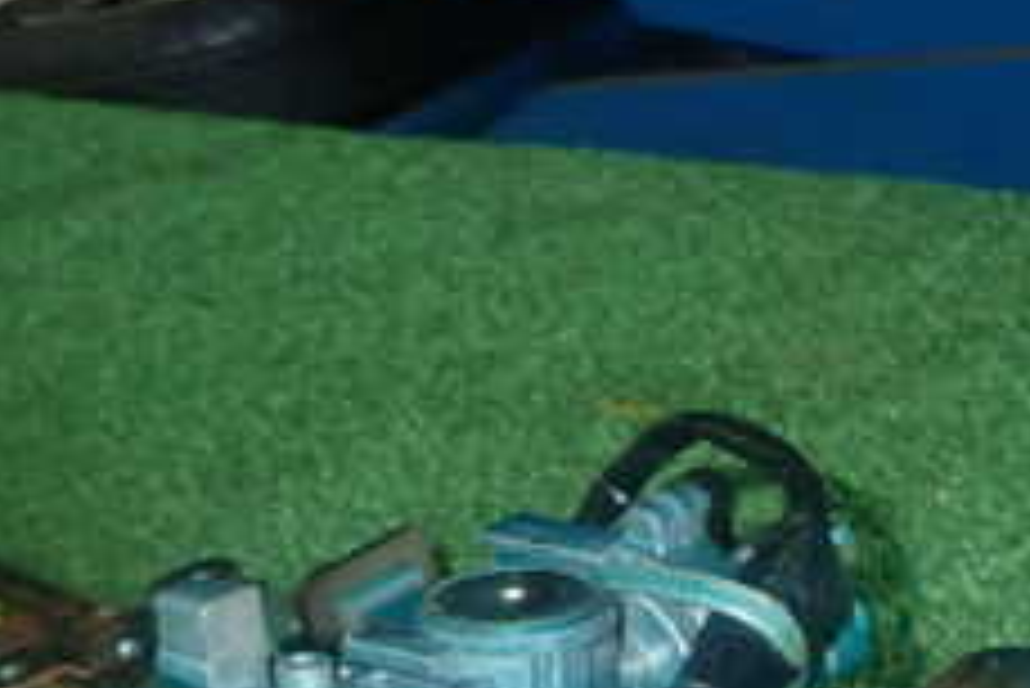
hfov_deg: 29.6
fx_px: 1947
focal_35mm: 68
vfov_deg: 18.4
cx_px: 477
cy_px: 944
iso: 400
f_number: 5.6
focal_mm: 4.5
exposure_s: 1/30
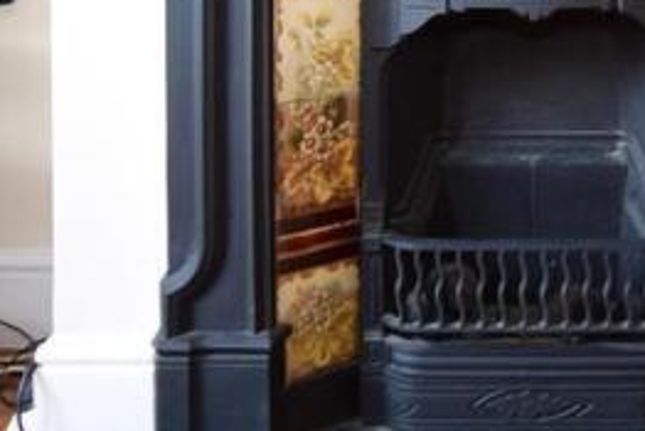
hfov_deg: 45.4
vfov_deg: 28.7
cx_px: 490
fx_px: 739
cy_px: -70
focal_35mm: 41
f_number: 8
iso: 400
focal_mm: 11
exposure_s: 1/1.6
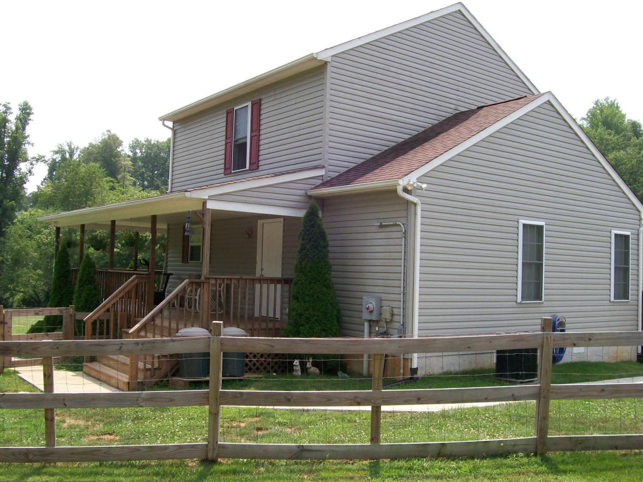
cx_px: 322
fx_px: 669
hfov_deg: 51.4
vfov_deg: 39.7
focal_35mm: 36
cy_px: 241
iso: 80
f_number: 4.8
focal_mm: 6
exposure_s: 1/306
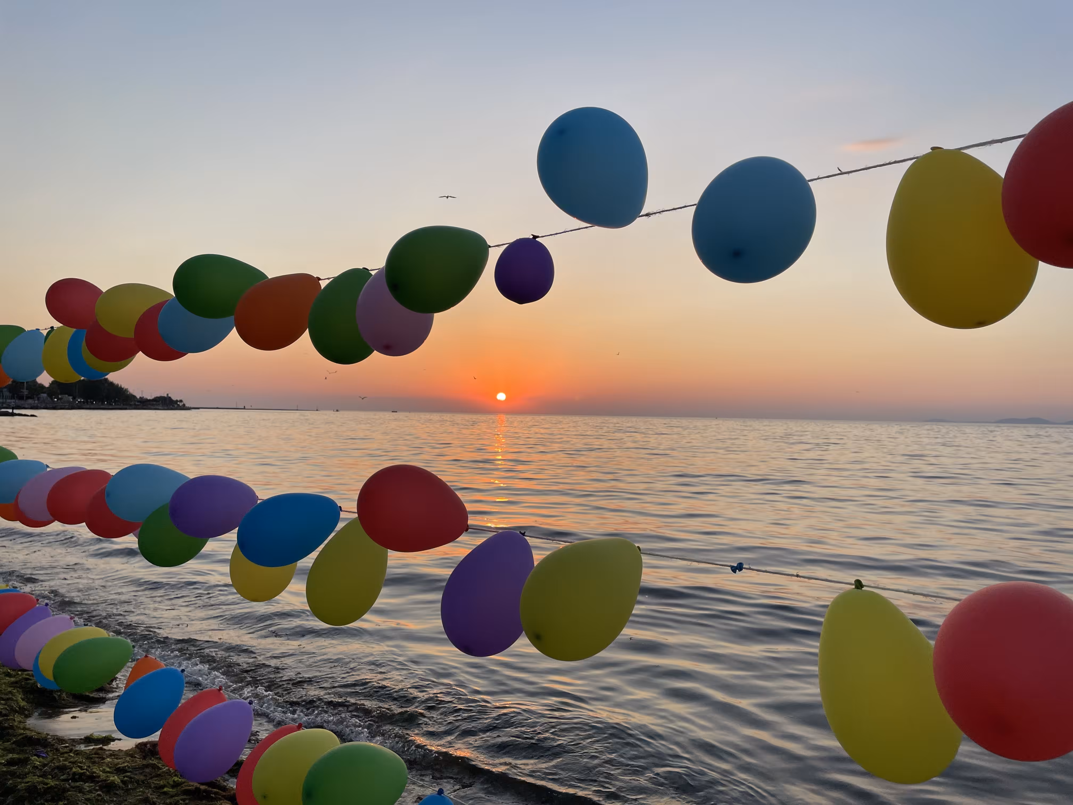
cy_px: 402
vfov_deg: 53.1
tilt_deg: +0.8
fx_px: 806
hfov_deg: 67.3
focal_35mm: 26
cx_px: 536
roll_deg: -0.7
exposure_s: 1/831
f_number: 1.6
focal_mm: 4.2
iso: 32
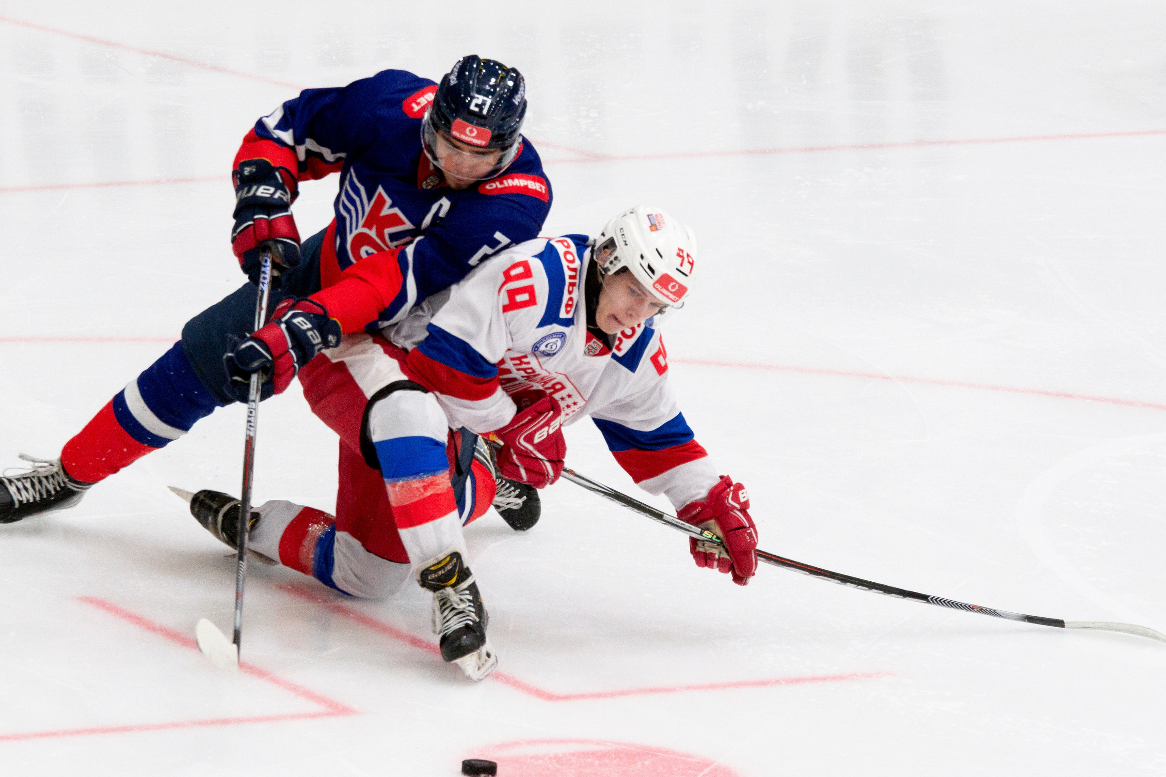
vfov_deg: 3.3
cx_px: 475
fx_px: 13572
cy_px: 417
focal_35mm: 419
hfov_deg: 4.9
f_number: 5.6
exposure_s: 1/1000
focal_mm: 185
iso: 2000
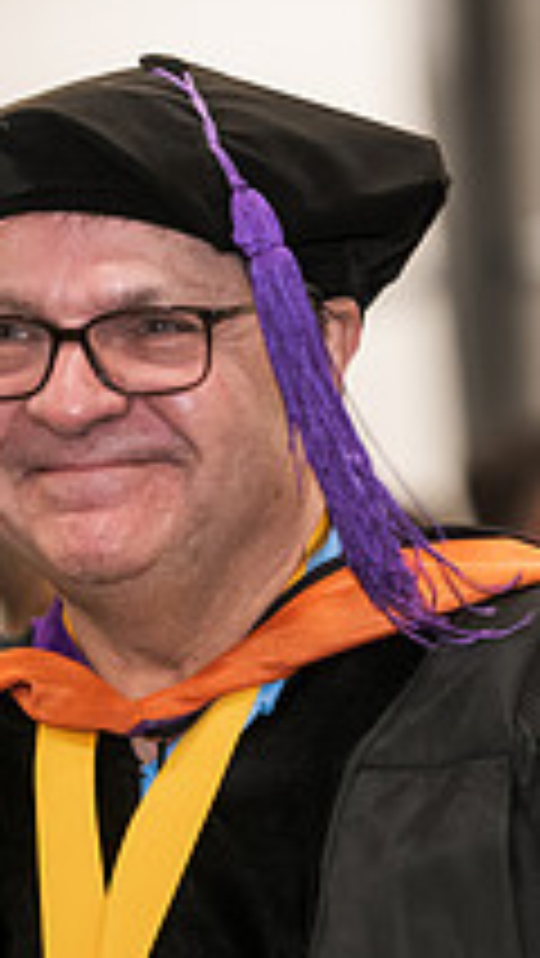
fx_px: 8848
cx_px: 279
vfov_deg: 6.2
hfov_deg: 3.5
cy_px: 479
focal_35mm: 348
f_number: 3.2
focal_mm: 122
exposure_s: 1/200
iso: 2000
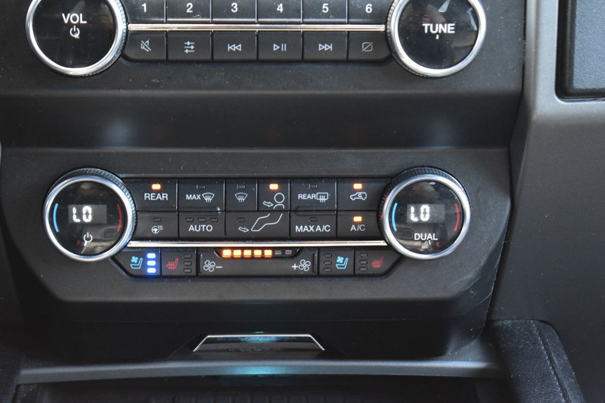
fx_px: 1386
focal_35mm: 82
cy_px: 202
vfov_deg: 16.5
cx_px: 302
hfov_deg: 24.6
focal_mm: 55
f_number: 6.3
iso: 1400
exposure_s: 1/15
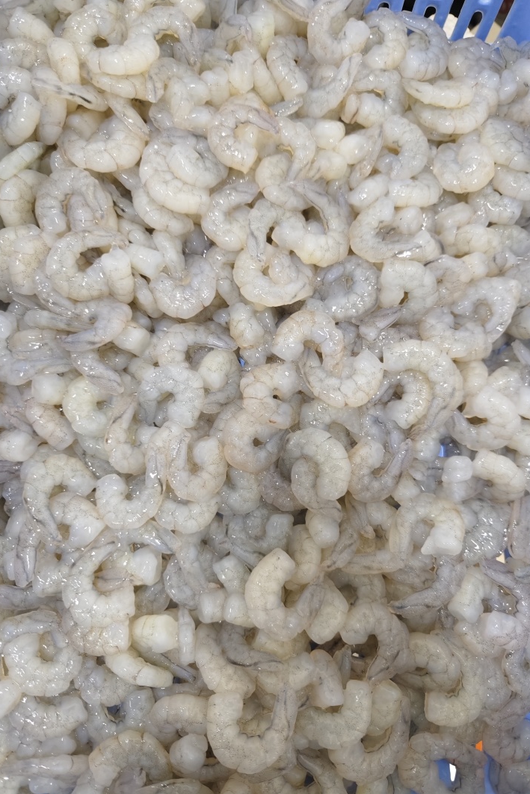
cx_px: 272
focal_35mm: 24
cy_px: 398
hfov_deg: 53.1
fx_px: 530
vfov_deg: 73.7
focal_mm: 5.5
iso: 1593
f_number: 1.75
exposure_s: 1/33.3
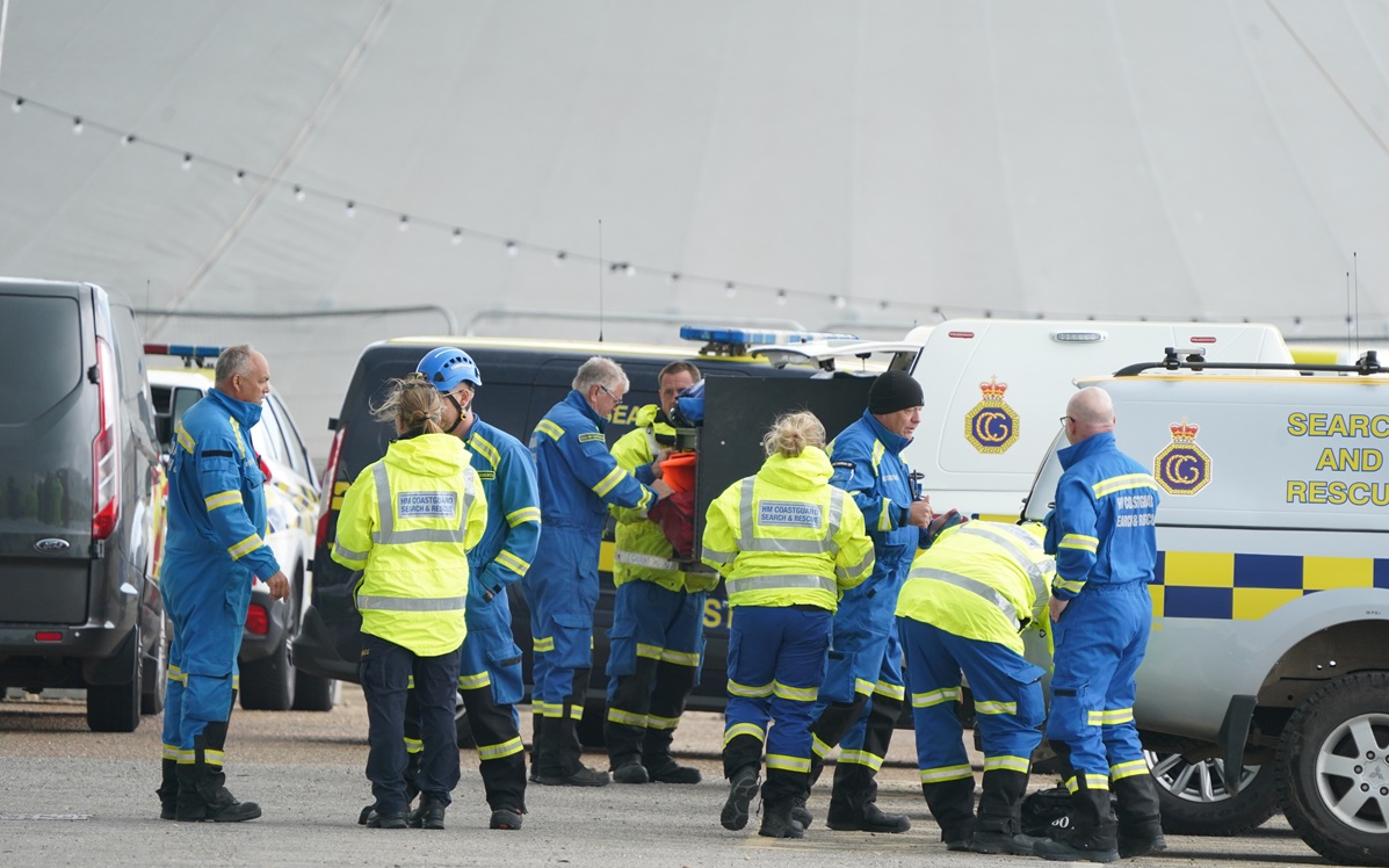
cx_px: 695
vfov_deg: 2.1
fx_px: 23204
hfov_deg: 3.4
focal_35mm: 613
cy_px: 454
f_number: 6.3
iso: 800
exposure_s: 1/500
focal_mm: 600
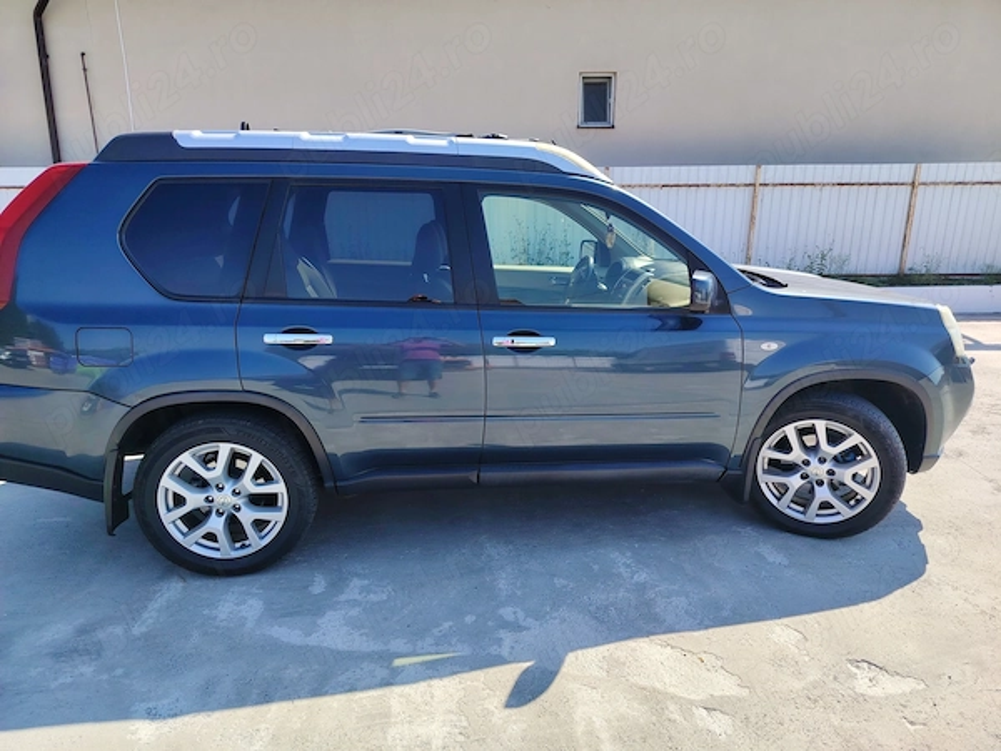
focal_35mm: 24
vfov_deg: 56.8
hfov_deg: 71.6
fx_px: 694
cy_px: 376
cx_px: 500
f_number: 1.75
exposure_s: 1/714
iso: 100
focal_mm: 5.25
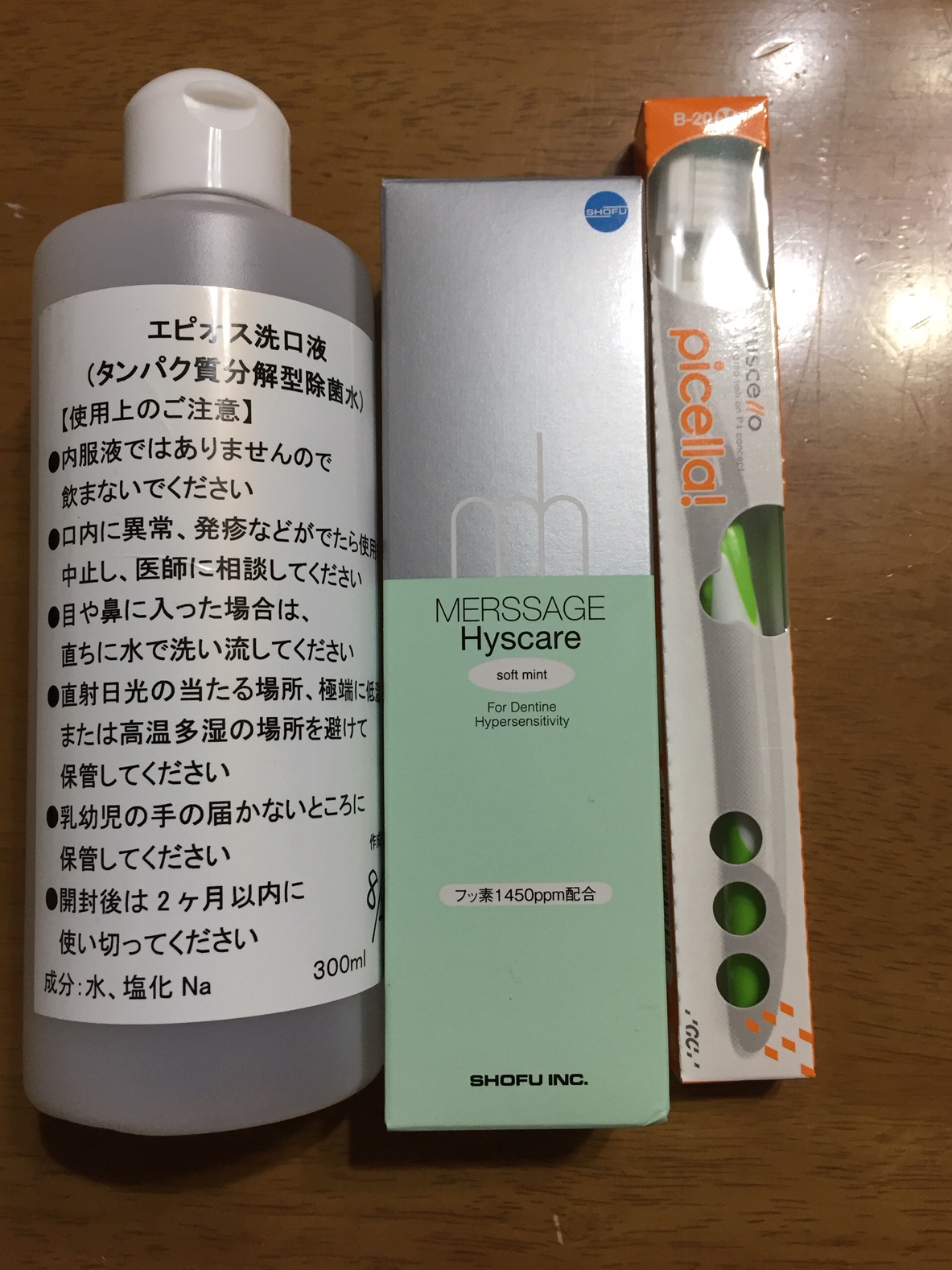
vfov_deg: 60.0
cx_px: 481
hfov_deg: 46.8
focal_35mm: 30
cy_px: 640
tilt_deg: -85.3
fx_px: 1100
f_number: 2.2
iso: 80
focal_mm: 4.15
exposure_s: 1/30
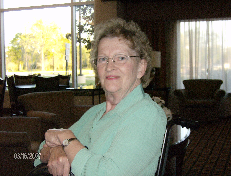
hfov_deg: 34.2
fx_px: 376
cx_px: 116
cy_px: 88
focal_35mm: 56
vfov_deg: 26.3
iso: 200
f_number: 3.4
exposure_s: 1/82.2
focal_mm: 9.3
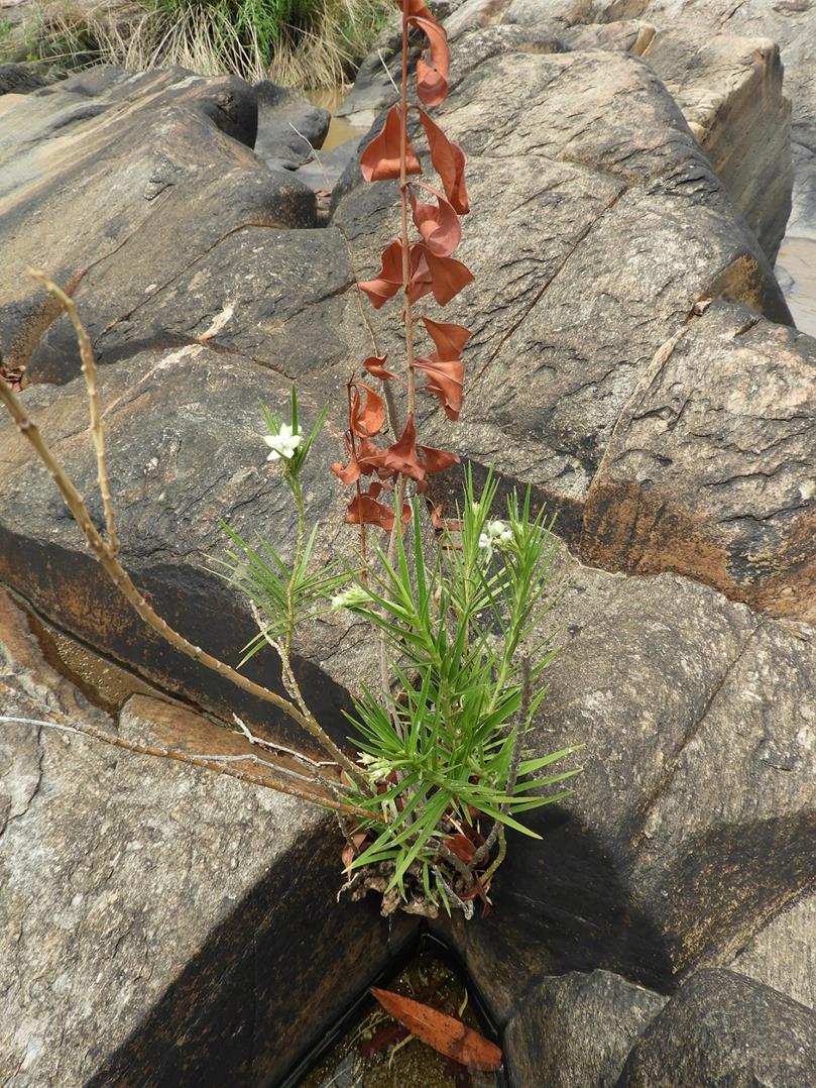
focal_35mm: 24
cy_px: 544
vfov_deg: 71.6
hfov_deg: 56.8
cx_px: 408
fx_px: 754
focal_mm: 4.3
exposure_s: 1/800
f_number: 3.3
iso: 100
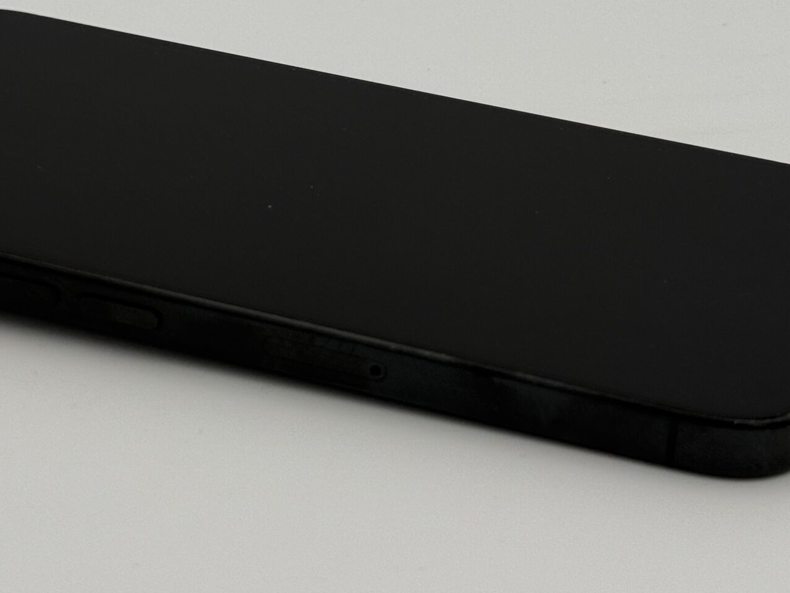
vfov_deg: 15.3
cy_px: 122
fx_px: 2191
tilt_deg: -24.7
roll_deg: -1.1
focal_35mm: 96
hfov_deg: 20.4
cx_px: 302
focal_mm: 6.76
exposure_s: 1/1167
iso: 64
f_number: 1.78
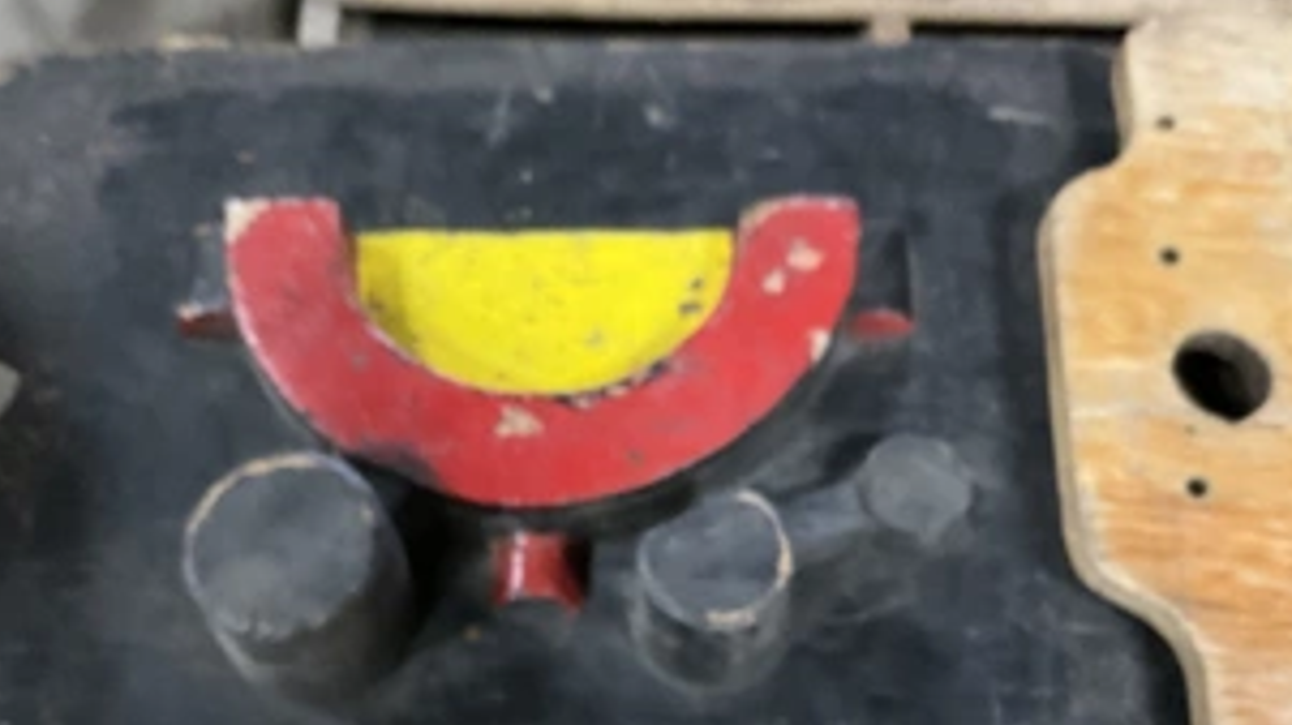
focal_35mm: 42
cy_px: 450
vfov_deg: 28.2
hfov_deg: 48.3
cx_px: 584
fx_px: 1438
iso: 400
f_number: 1.8
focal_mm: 3
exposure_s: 1/30
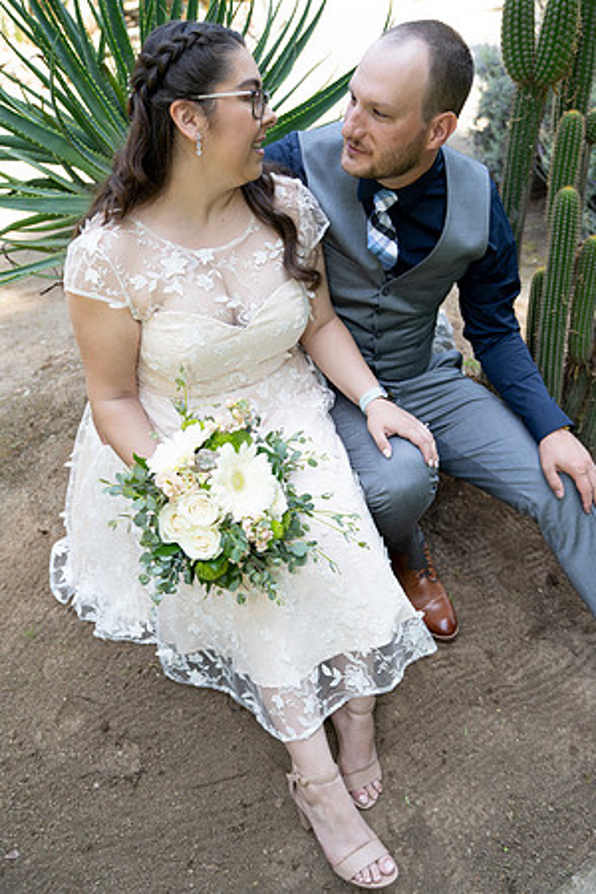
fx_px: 795
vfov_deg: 58.7
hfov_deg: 41.1
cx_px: 298
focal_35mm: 32
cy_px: 447
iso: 250
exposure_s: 1/250
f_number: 3.5
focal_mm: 32
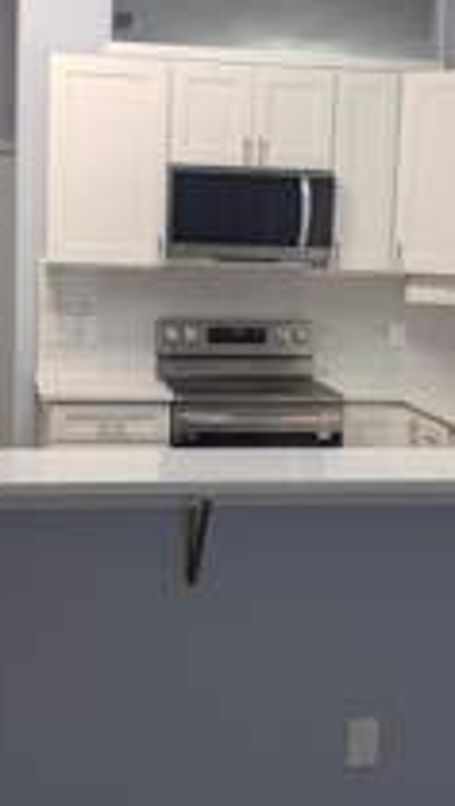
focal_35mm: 60
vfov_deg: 34.8
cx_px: 220
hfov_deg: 20.1
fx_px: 1283
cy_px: 366
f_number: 1.85
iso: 47
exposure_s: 1/41.3
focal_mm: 6.81
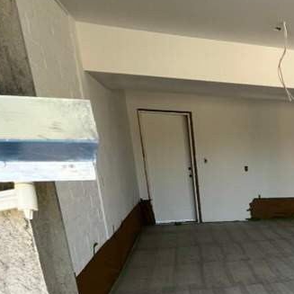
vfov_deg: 41.6
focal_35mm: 36
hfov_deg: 37.4
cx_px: 334
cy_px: 276
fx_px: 346
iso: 32
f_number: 1.8
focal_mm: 1.57
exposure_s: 1/99
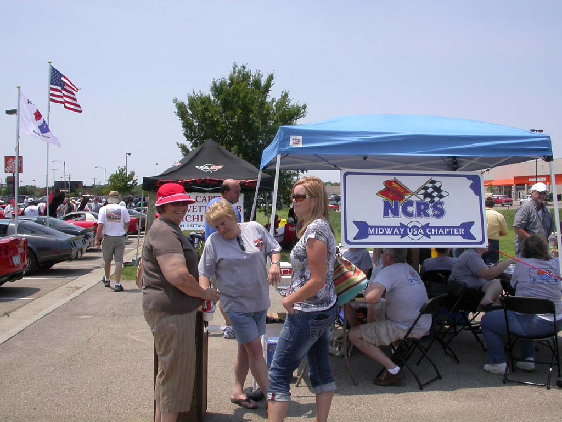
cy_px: 211
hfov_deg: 49.0
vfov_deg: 37.7
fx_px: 617
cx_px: 281
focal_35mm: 38
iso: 100
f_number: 7.5
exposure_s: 1/336
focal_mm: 7.85
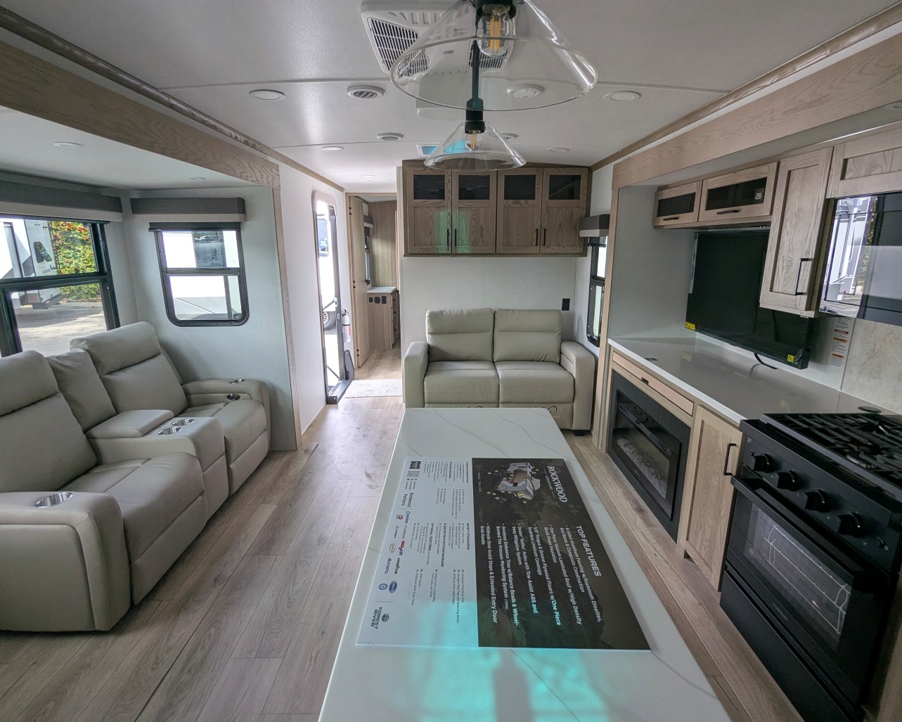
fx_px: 454
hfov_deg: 89.6
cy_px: 357
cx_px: 454
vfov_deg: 77.0
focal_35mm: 17
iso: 55
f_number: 2.2
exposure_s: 1/109
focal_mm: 2.35
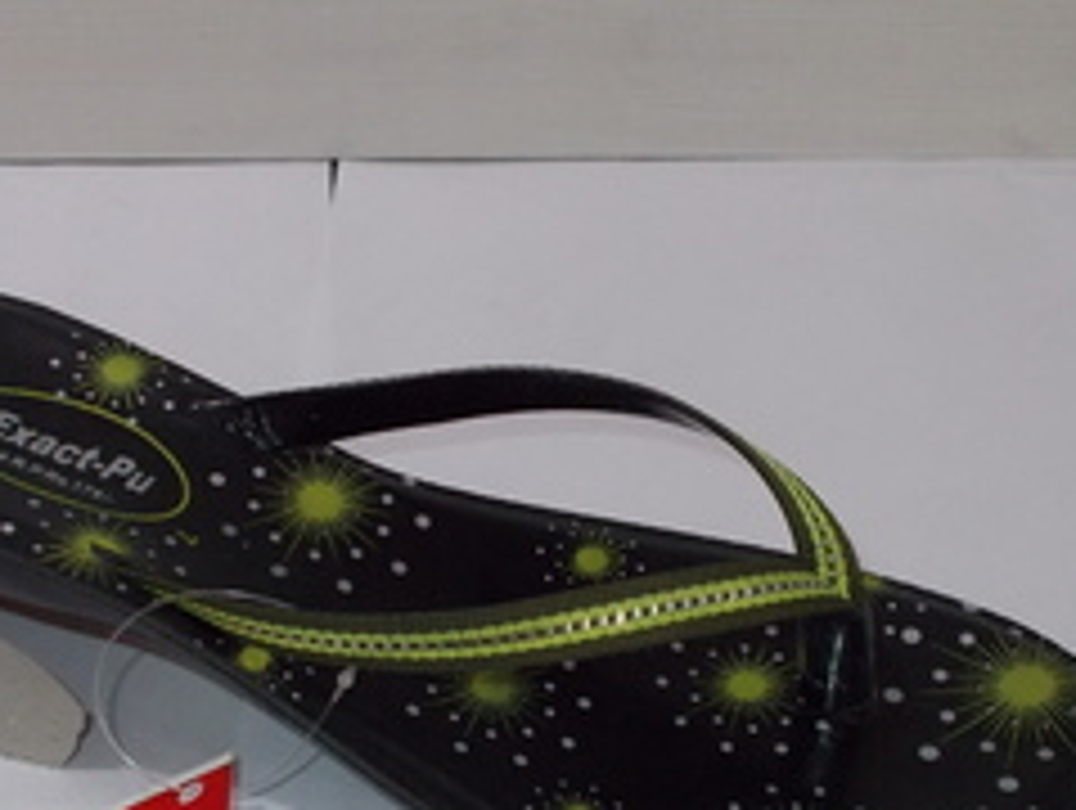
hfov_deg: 27.4
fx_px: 2210
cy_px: 493
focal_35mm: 71
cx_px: 567
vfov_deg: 20.7
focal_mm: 6
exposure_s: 1/25
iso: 200
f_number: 3.6
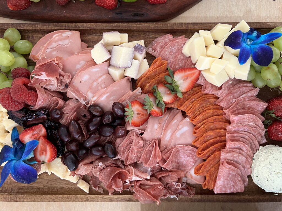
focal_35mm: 26
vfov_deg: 53.1
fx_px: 212
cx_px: 141
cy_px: 106
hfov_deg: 67.3
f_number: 1.5
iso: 200
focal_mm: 5.7
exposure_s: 1/60
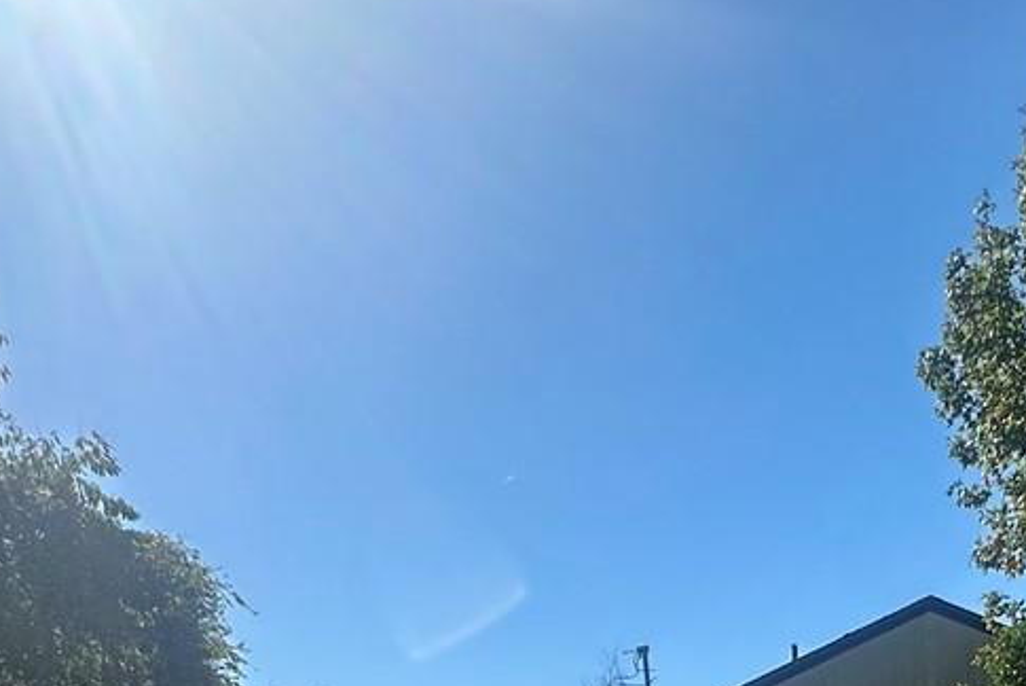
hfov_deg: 40.2
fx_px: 1369
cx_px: 745
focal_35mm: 48
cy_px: 1086
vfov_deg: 22.1
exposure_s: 1/2398
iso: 50
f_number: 2.2
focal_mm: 2.22
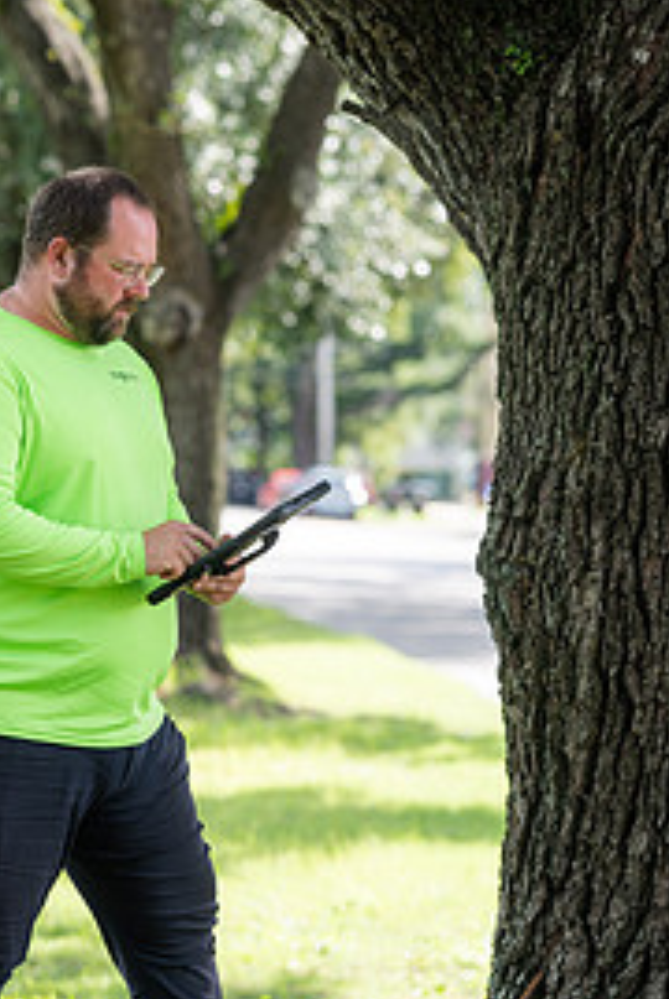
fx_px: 3948
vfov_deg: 14.4
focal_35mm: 142
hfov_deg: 9.7
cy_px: 553
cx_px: 249
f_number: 2.8
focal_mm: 85
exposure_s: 1/640
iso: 200
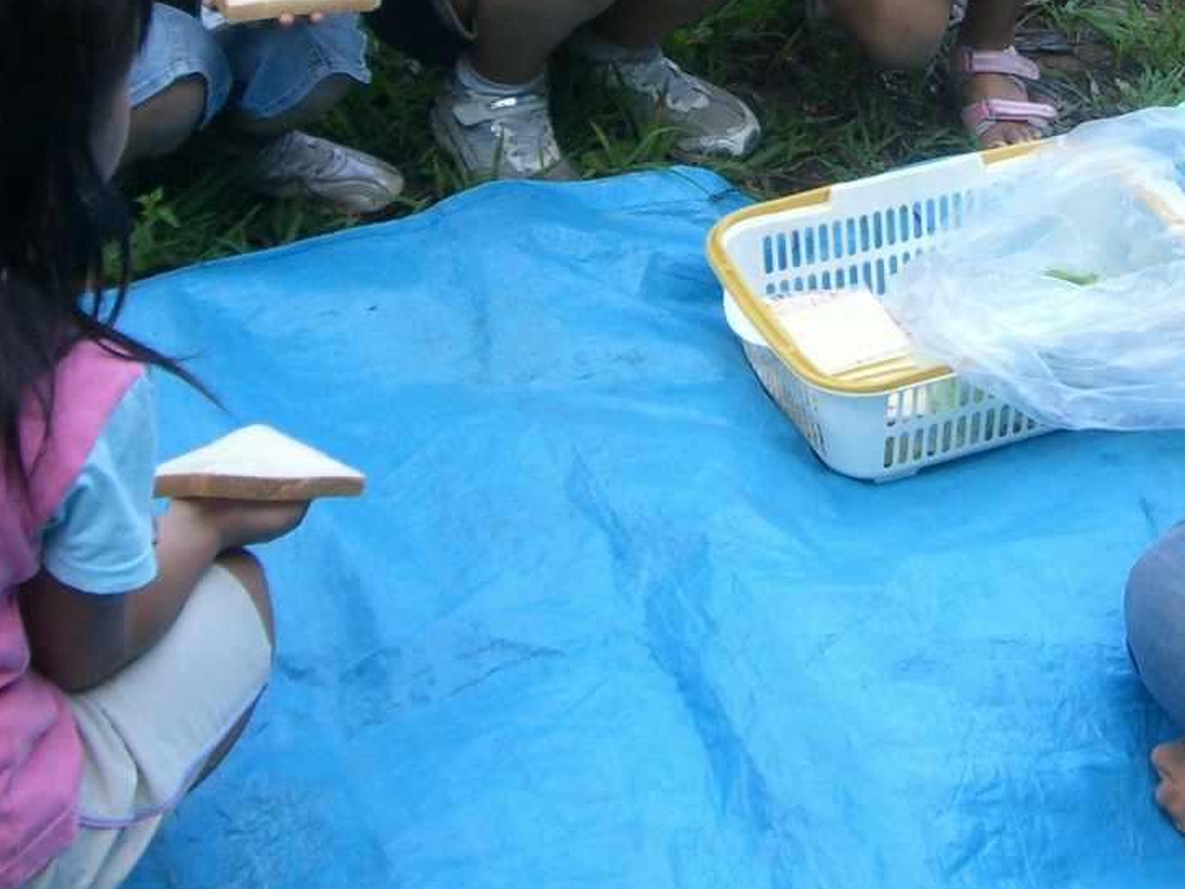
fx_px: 2876
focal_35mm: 84
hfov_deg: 23.1
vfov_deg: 17.2
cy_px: 5
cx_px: 858
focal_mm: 6.2
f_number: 2.7
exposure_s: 1/200
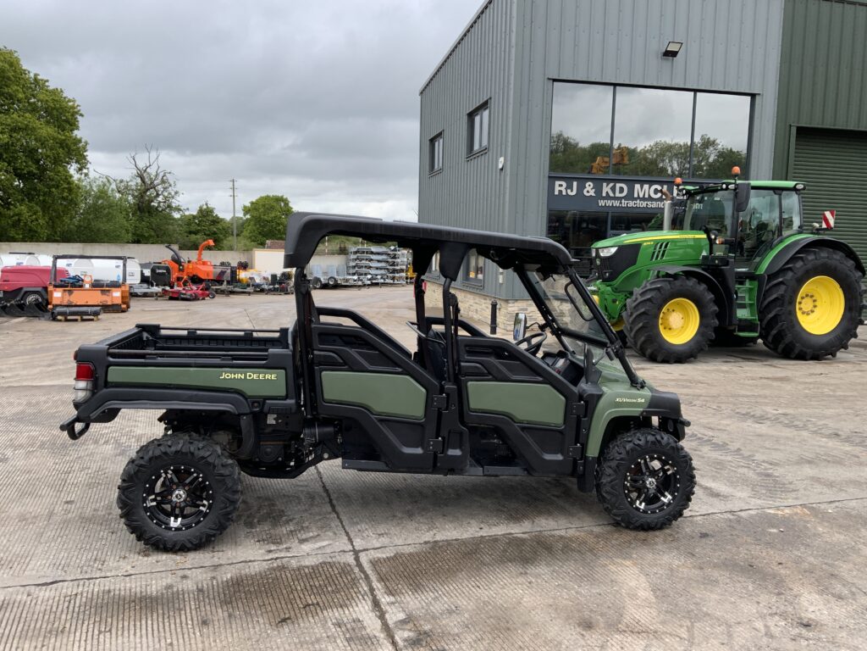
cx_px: 434
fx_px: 726
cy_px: 326
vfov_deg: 48.2
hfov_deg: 61.7
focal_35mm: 29
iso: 16
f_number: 1.8
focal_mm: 3
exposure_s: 1/545
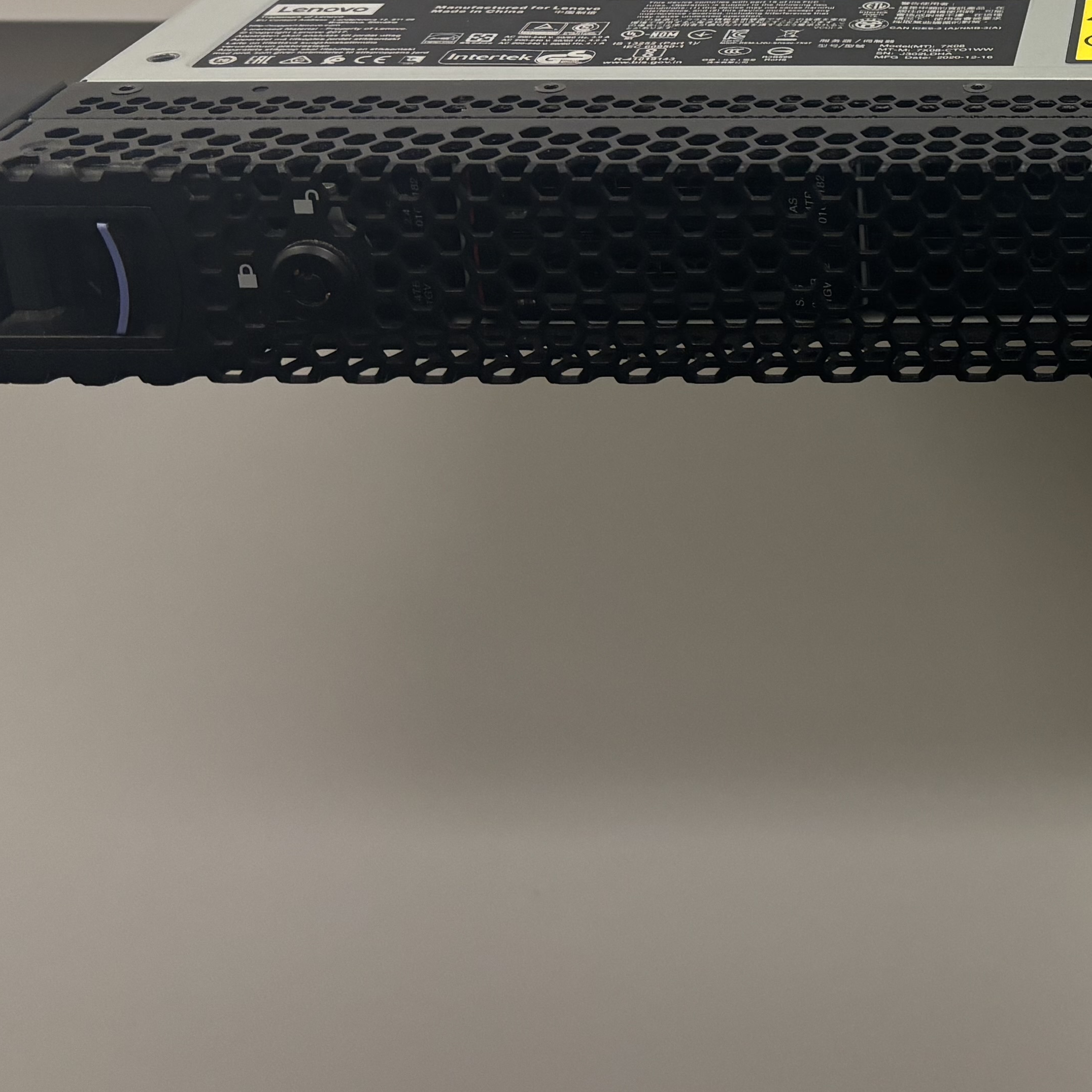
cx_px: 1217
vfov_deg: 27.1
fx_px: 2177
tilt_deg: -18.8
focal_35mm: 61
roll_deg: -1.1
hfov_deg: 25.9
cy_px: 93
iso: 125
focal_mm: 5.96
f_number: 1.6
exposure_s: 1/100
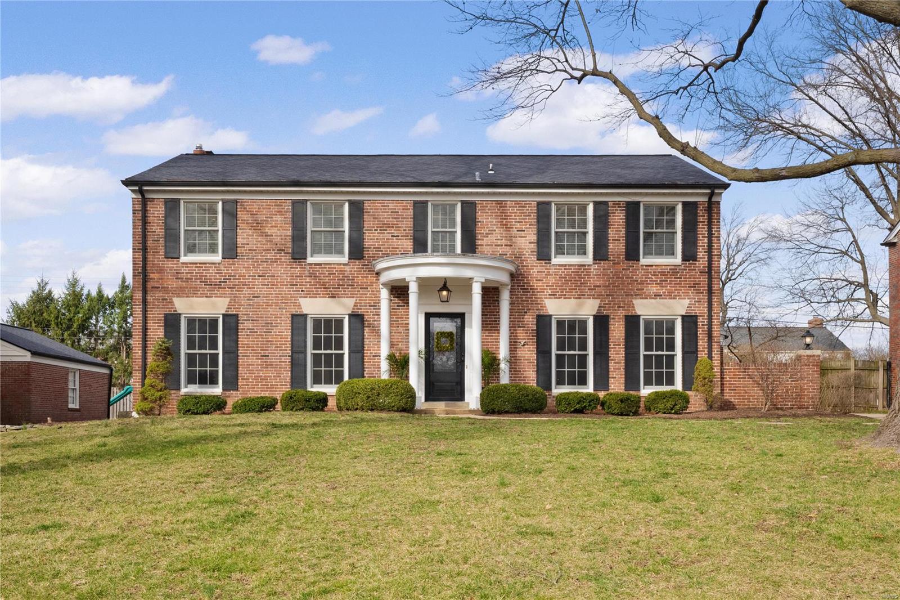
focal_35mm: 36
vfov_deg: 36.9
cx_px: 450
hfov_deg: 53.1
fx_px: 900
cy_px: 300
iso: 400
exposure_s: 1/400
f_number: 8
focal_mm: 18
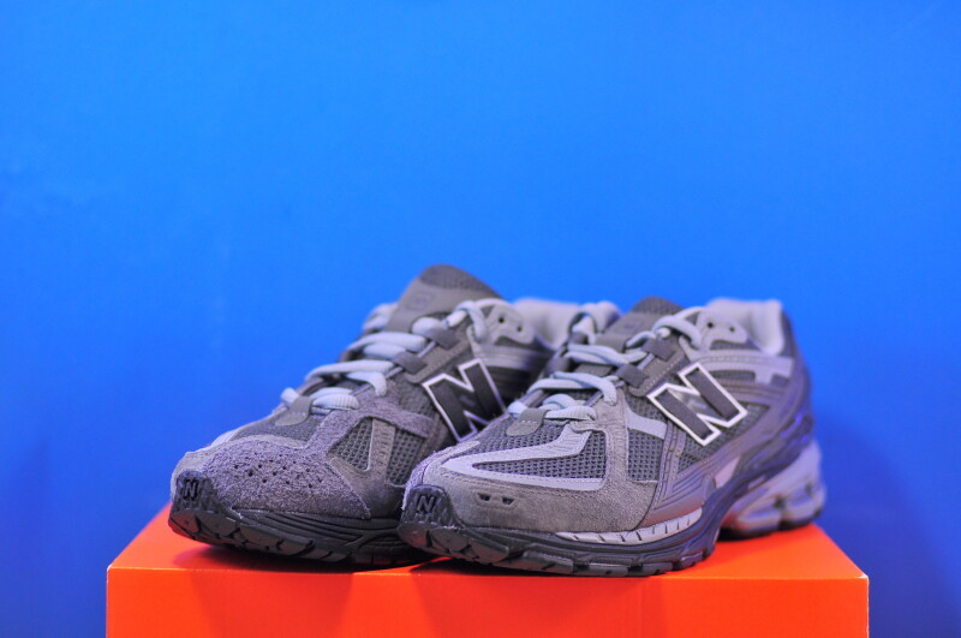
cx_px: 480
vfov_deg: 18.1
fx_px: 1999
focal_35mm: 75
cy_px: 319
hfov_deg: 27.0
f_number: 2
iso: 250
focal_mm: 50
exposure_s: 1/320
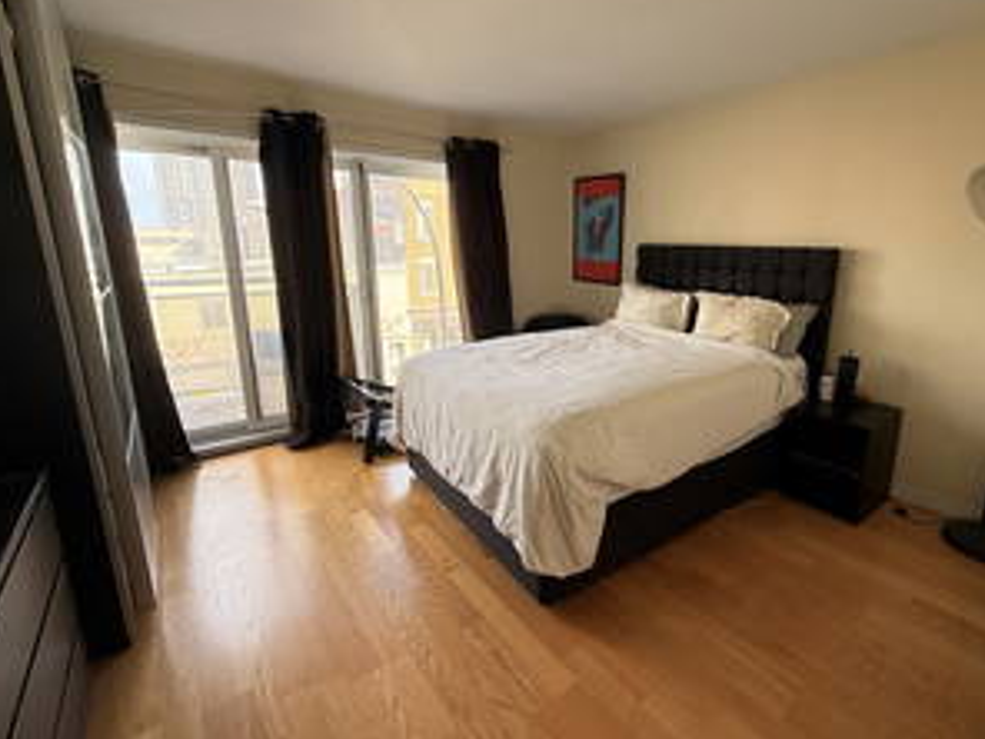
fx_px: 484
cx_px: 579
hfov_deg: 90.1
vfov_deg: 74.6
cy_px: 346
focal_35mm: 17
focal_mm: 2.22
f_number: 2.2
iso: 125
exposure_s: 1/99
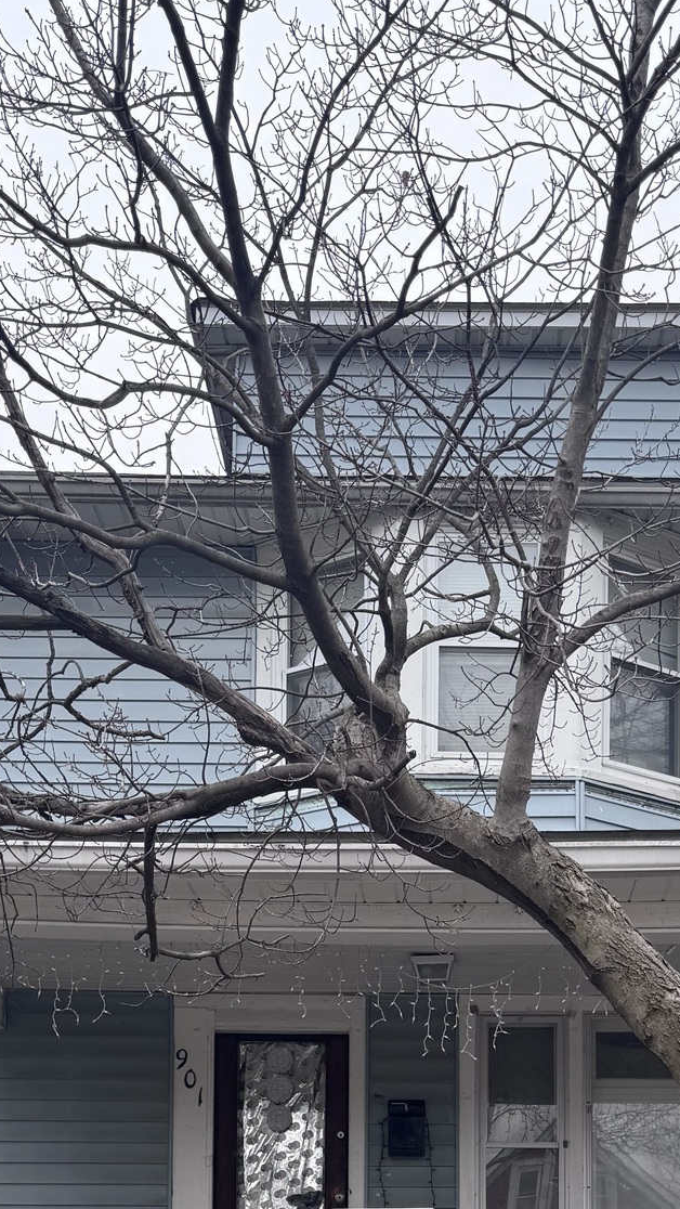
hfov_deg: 22.1
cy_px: 1244
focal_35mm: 54
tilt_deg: +4.0
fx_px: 1730
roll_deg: +0.1
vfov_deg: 34.5
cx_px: 454
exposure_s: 1/1059
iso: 80
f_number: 1.78
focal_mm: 6.76
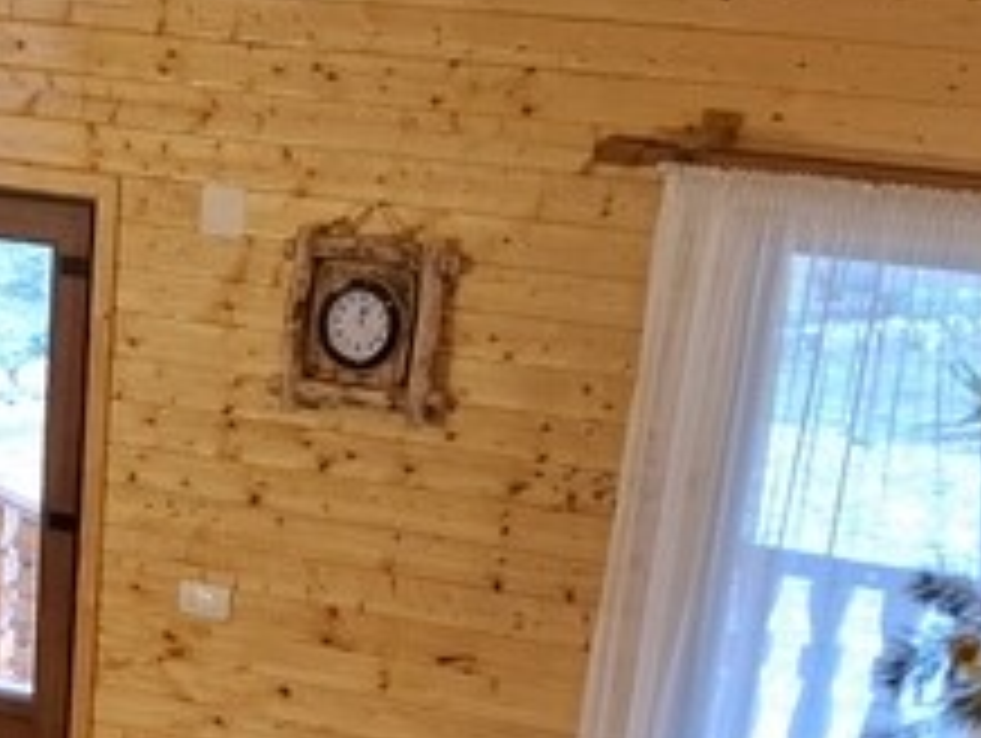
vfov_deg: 12.5
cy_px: 1341
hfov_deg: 17.0
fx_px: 3064
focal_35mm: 108
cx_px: -328
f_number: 1.8
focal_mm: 5.54
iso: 200
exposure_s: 1/50
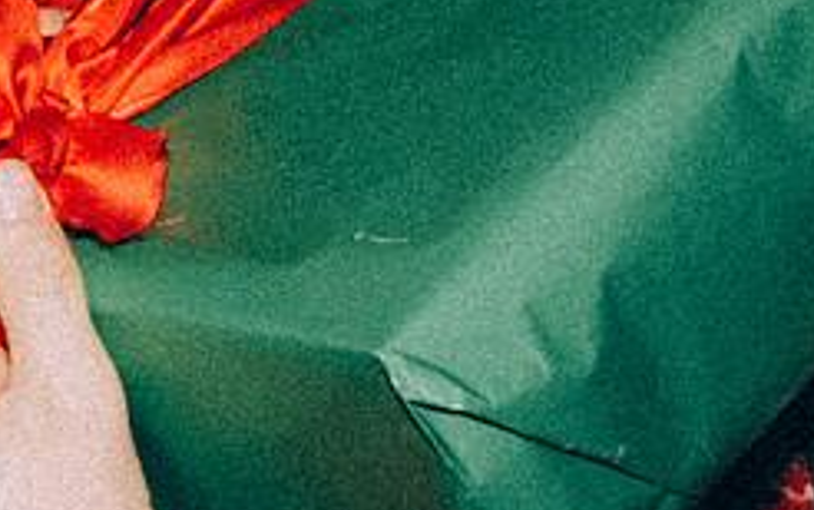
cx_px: -946
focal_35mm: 191
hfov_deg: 10.0
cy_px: -259
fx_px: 4239
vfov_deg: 6.8
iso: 500
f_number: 2.8
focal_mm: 18
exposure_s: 1/125
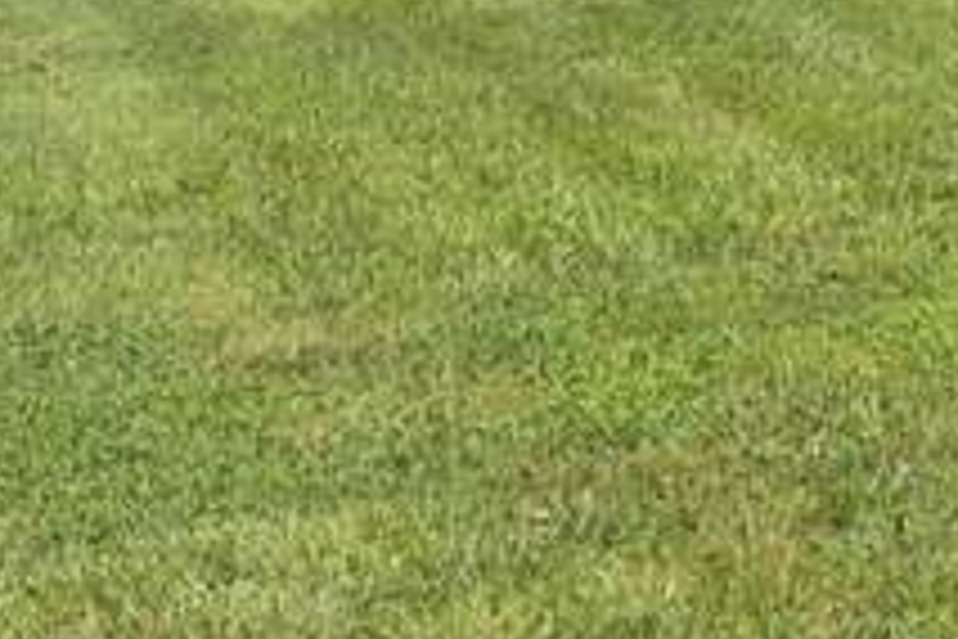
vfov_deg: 11.5
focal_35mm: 110
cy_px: -493
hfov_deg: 14.5
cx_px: 2060
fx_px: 2938
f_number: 9
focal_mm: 18.4
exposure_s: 1/640
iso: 200
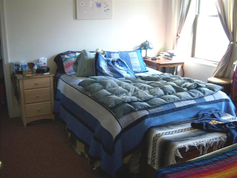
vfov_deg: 39.7
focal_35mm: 36
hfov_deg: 51.4
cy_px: 89
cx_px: 118
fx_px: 246
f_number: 2.8
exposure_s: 1/30
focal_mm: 7.5
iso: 160
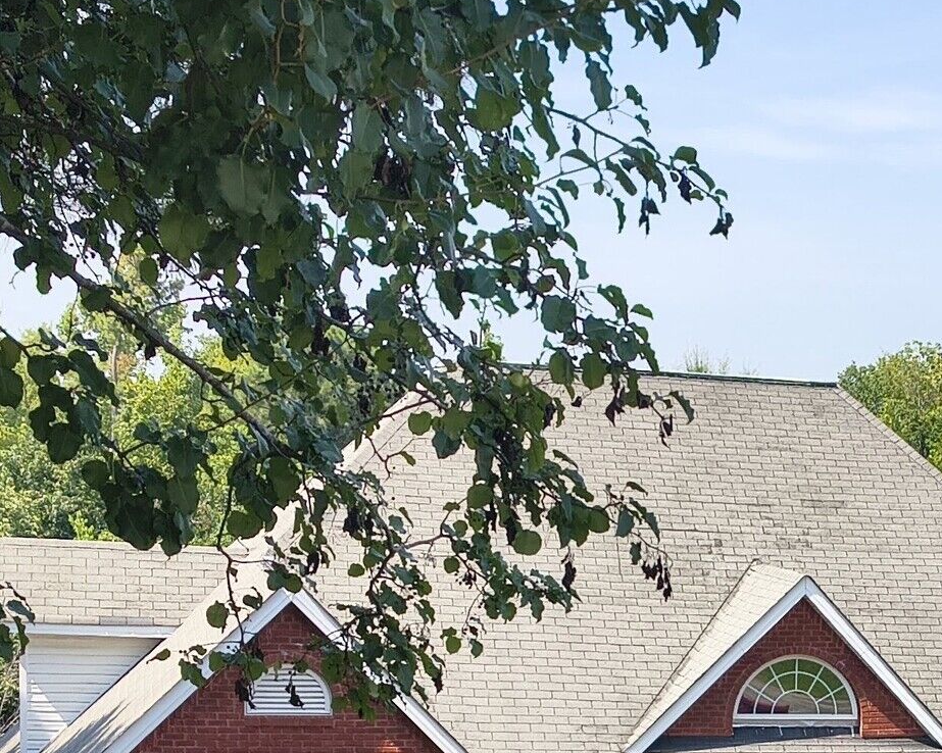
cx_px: 815
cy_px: 851
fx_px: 2174
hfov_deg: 23.9
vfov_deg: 18.8
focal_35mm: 78
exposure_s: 1/1039
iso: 100
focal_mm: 5.56
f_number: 1.8
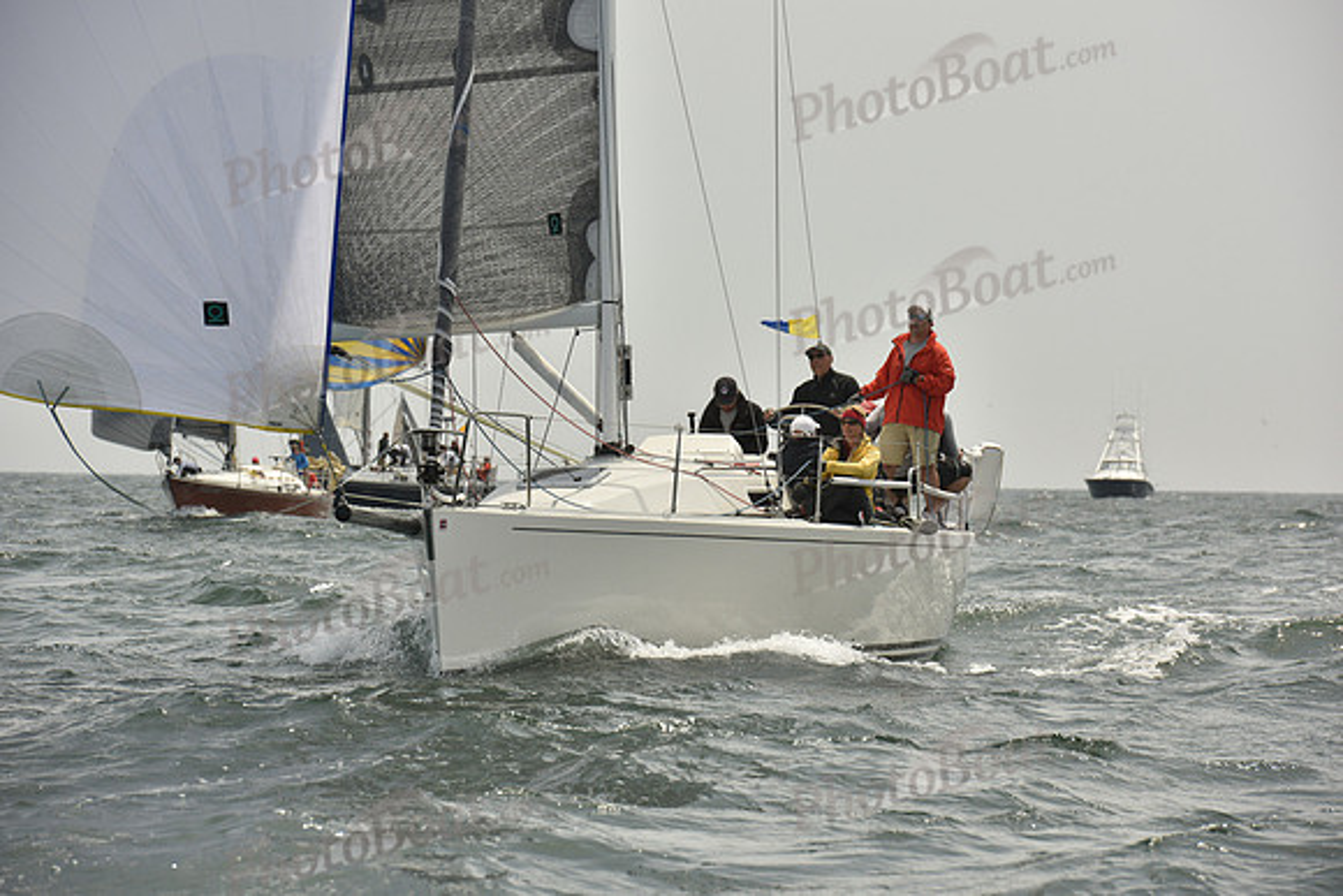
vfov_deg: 7.0
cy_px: 448
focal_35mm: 195
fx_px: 7276
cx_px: 672
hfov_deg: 10.5
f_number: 10
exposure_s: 1/1600
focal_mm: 195
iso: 400
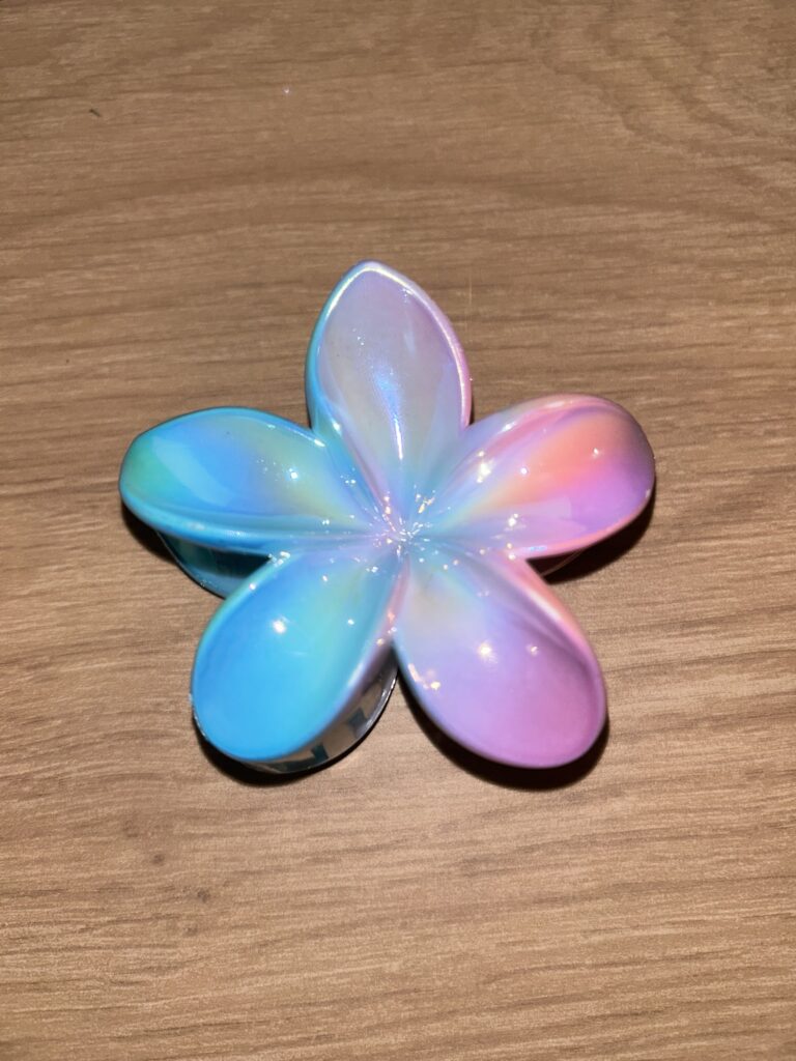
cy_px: 530
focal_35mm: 26
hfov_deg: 53.1
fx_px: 797
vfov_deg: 67.3
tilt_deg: -78.0
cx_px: 398
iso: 32
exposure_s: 1/77
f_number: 1.5
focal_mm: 5.7
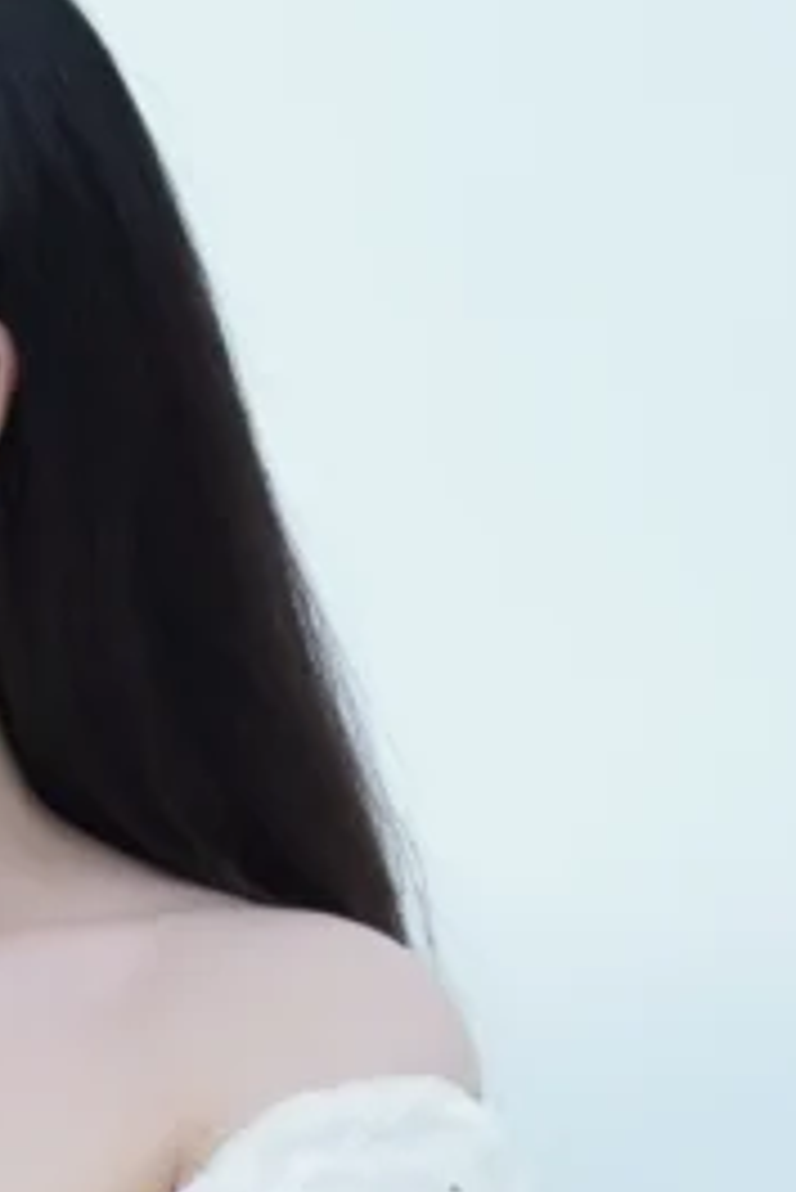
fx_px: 6657
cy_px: 1831
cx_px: -411
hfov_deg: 6.7
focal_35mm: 201
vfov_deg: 9.9
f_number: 4.5
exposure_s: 1/160
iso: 800
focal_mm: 35
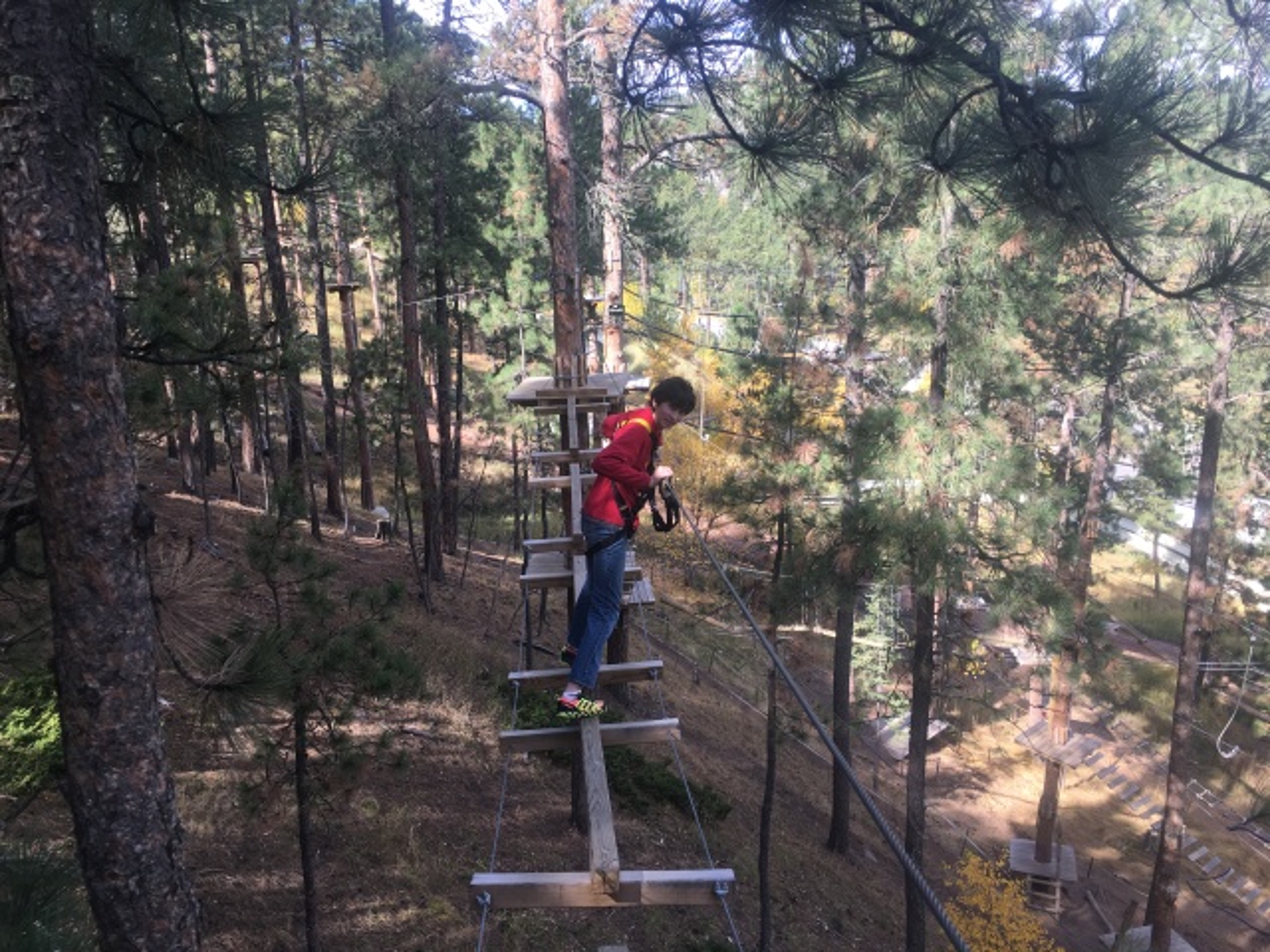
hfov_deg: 61.7
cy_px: 476
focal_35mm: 29
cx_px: 635
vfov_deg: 48.2
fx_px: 1064
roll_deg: +2.6
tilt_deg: -12.4
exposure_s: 1/289
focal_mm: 4.15
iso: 25
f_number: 2.2
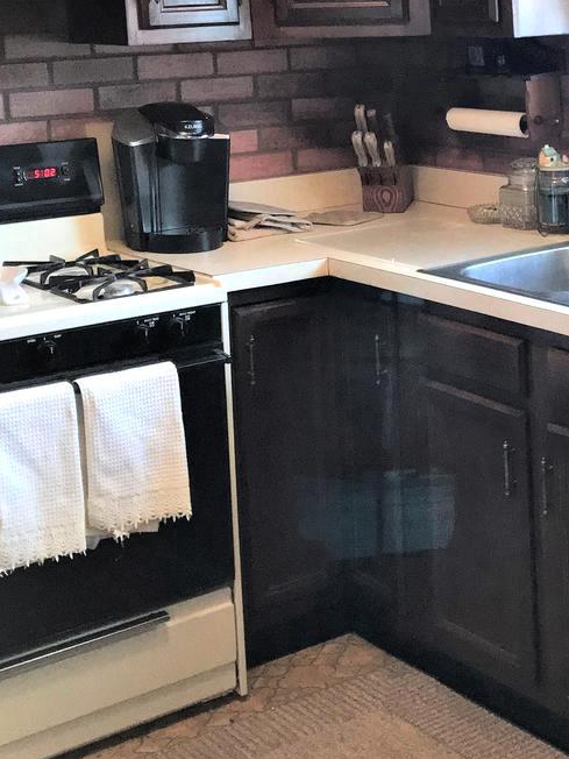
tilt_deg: -8.7
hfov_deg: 21.4
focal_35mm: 66
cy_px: 204
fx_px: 1446
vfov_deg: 29.0
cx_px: 586
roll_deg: +1.3
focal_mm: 3.99
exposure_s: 1/30
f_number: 1.8
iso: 100
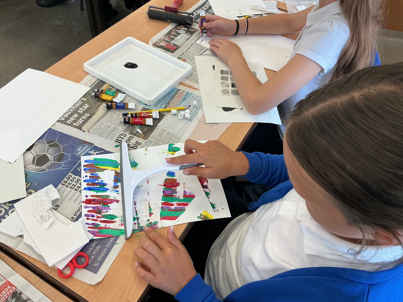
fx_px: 338
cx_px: 202
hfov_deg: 61.7
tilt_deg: -50.2
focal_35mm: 29
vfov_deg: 48.2
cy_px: 151
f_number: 1.8
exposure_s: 1/60
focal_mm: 3
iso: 50
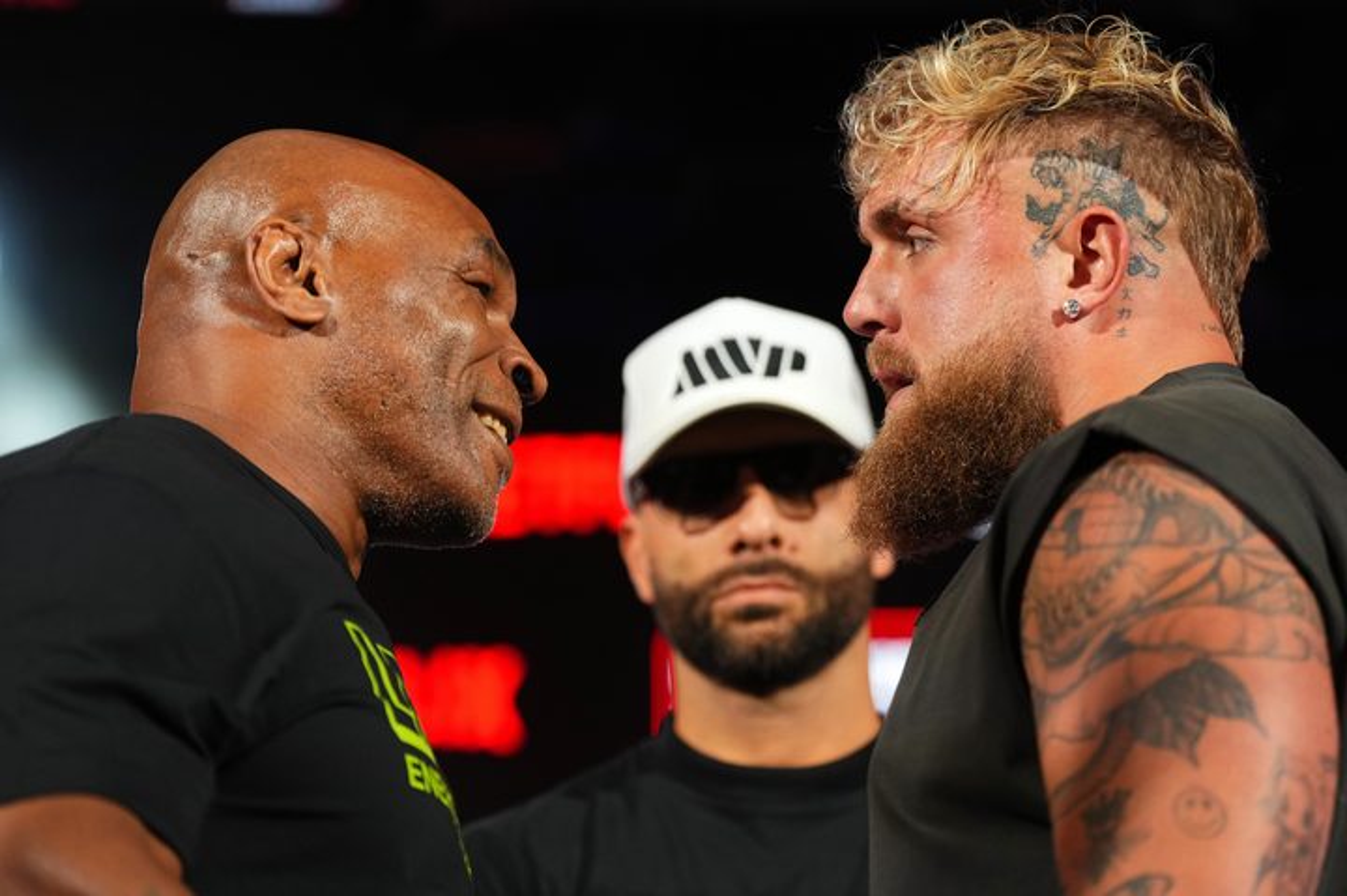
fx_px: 5235
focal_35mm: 140
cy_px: 448
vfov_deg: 9.8
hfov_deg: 14.7
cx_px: 674
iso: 1600
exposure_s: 1/500
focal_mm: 140
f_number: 2.8
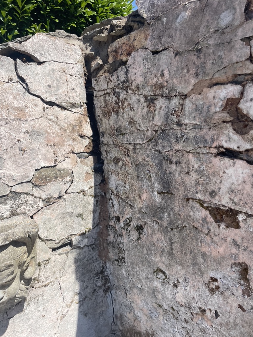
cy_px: 168
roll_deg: +3.0
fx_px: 253
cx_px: 126
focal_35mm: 26
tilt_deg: -11.0
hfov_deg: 53.1
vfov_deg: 67.3
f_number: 1.6
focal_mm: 4.2
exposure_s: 1/2959
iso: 32
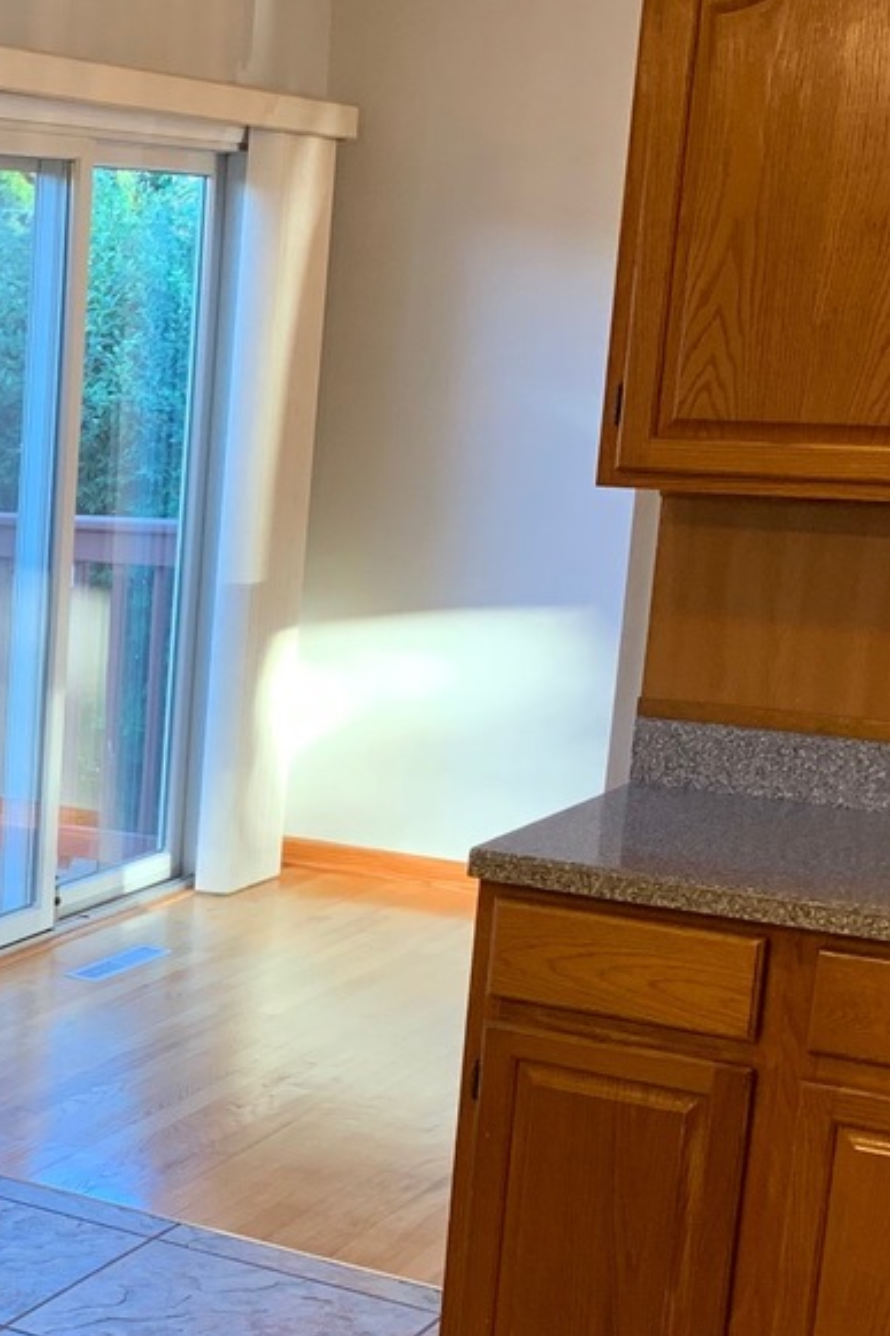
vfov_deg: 29.8
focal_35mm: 67
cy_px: 911
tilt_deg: -13.1
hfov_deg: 18.1
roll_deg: -0.1
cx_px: -437
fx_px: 2486
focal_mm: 4.25
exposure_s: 1/60
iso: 100
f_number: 1.8
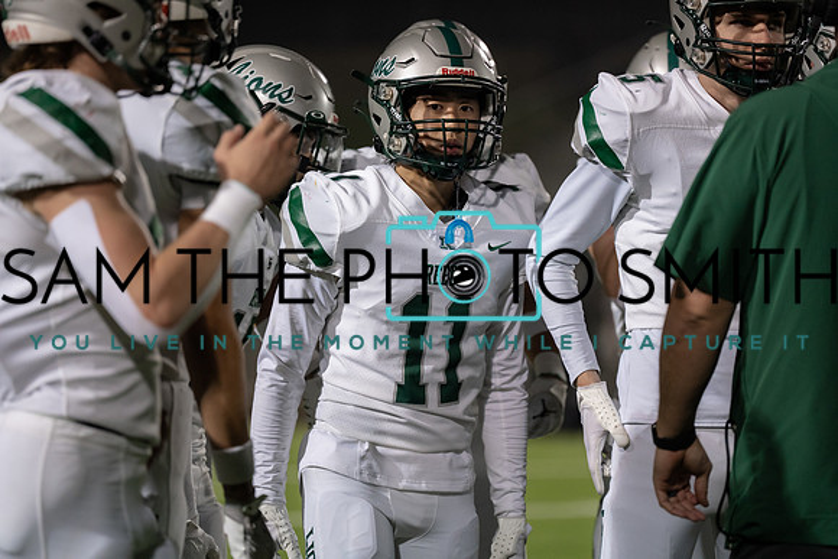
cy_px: 280
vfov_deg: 6.9
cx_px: 419
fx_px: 4656
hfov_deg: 10.3
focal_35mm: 200
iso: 2500
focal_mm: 200
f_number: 2.8
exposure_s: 1/1250
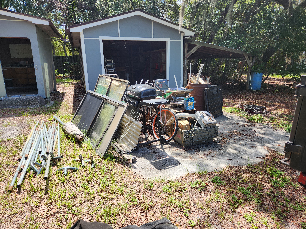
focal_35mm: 23
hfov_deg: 73.9
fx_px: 203
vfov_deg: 58.9
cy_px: 114
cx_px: 153
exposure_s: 1/619
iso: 20
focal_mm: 5.4
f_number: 1.8
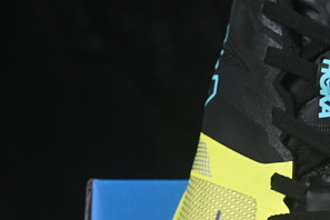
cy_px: 211
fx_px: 2502
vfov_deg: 5.0
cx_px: 468
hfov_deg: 7.4
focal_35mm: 273
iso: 160
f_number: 8
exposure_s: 1/60
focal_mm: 50
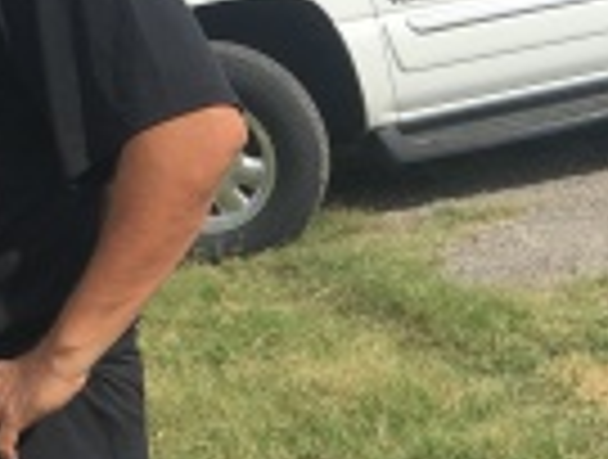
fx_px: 2413
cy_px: 508
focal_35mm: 137
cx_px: 689
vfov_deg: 10.7
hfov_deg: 14.0
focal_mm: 4.15
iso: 25
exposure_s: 1/1425
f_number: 2.2
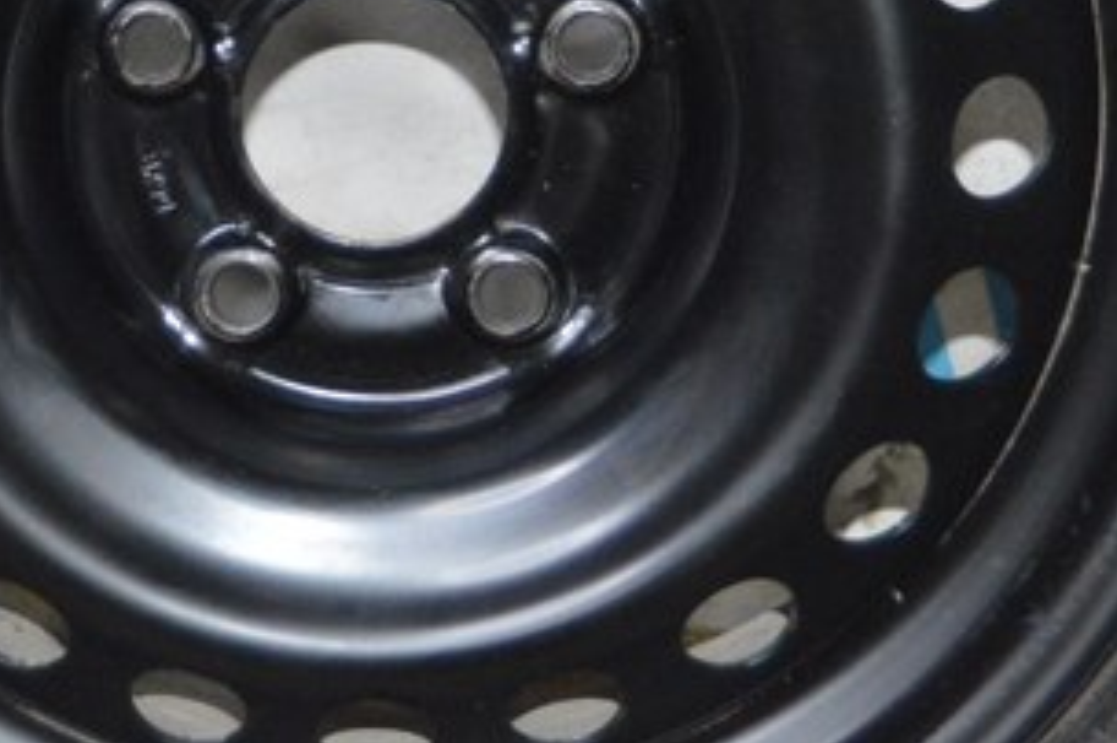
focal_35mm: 172
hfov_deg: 12.0
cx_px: 397
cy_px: -57
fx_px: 5331
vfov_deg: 7.9
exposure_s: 1/60
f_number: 4.5
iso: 2200
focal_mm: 34
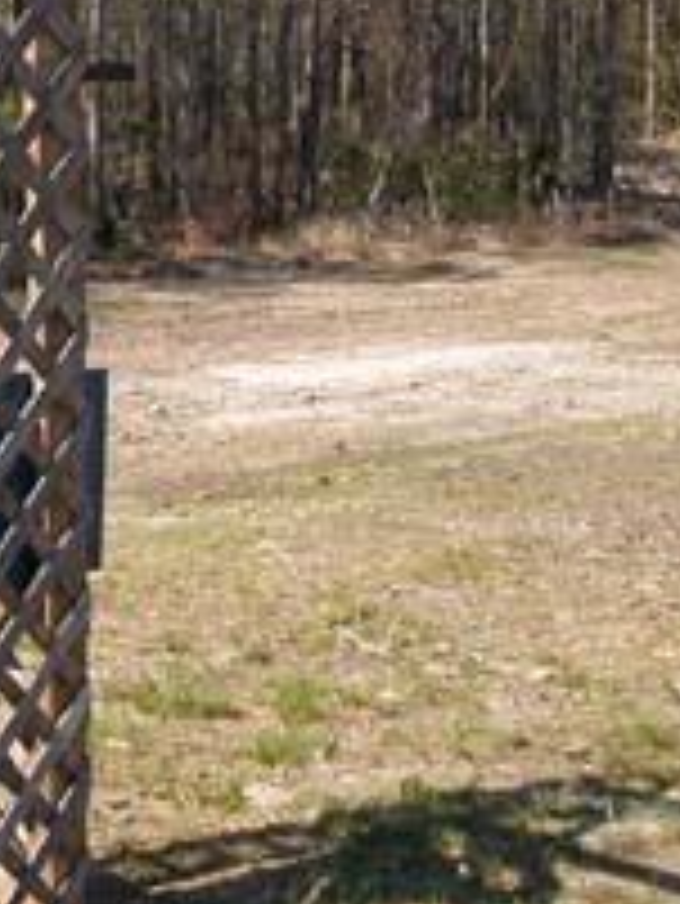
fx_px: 2172
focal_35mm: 83
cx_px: -203
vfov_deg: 23.5
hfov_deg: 16.8
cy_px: 445
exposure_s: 1/331
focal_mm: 5.6
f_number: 4.5
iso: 100
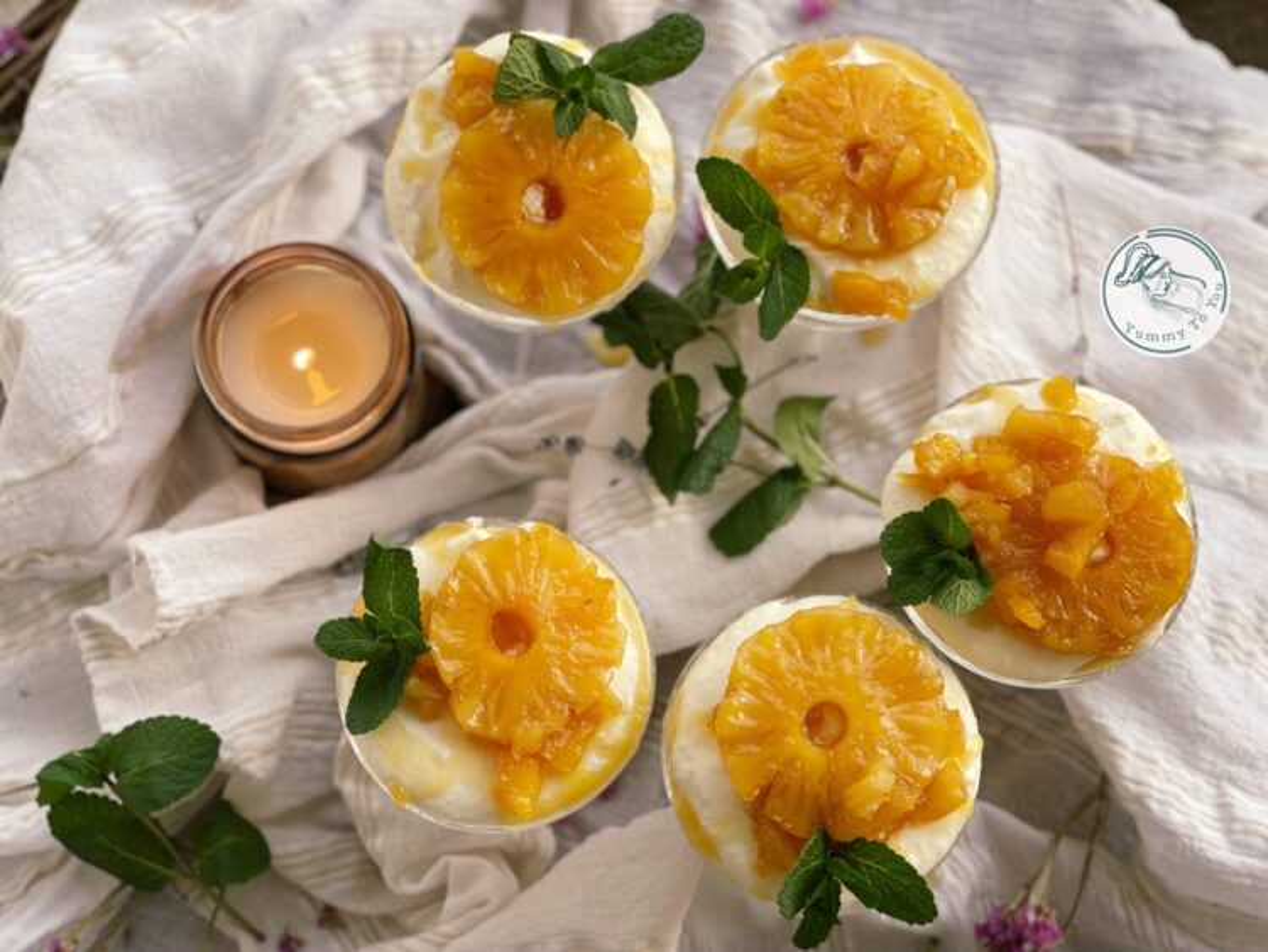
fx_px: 2345
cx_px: 634
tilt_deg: -81.6
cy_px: 476
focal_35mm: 64
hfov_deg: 30.3
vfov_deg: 22.9
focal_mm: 7.5
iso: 20
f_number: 2.2
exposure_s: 1/127
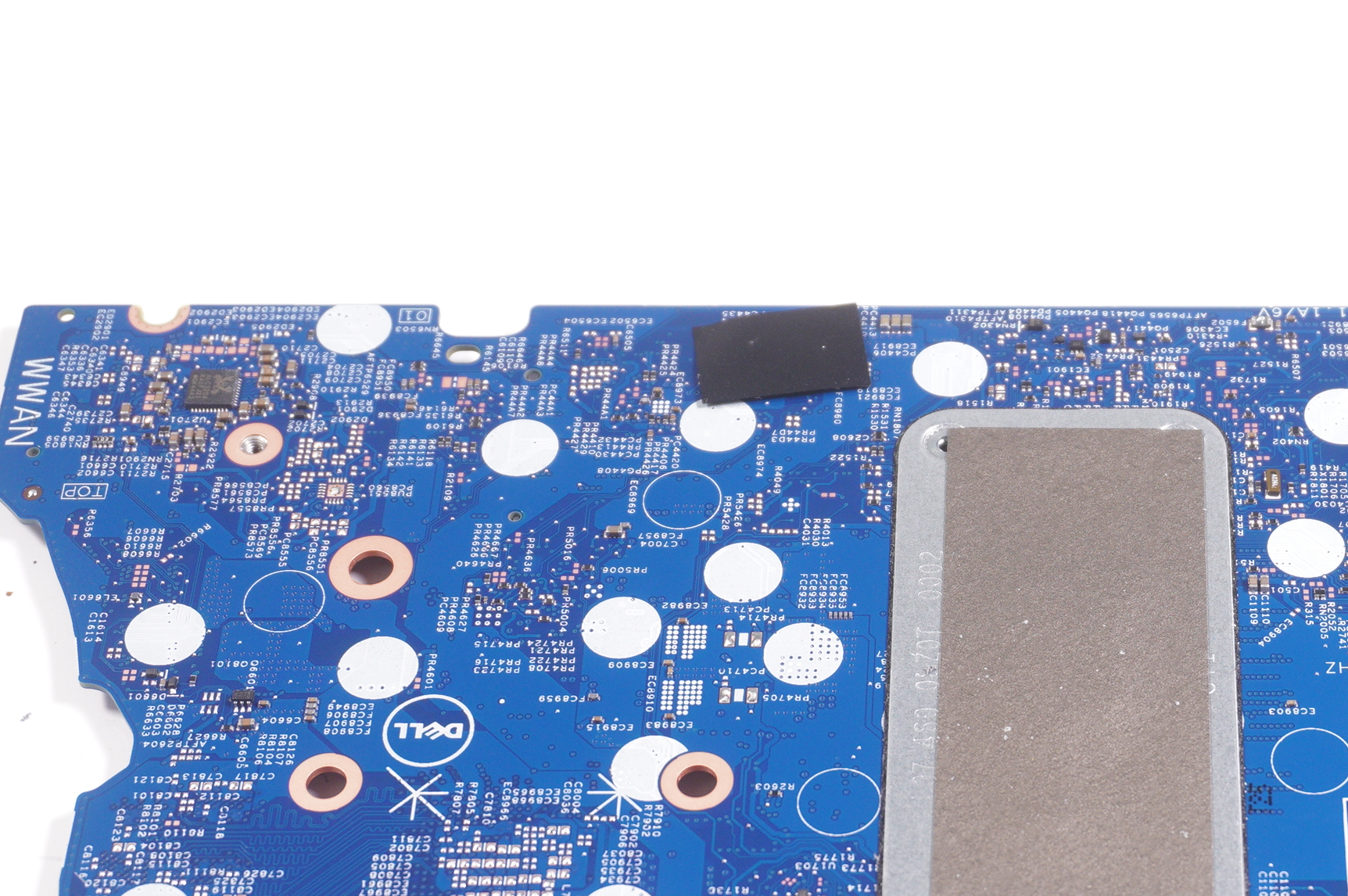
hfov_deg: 22.5
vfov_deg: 15.3
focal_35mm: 89
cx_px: 1110
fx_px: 3329
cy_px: 672
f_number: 6.3
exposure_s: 1/125
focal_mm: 34
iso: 640
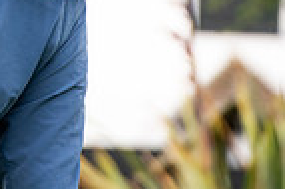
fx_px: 6421
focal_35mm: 812
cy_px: -184
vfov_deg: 1.7
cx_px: -4
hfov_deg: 2.5
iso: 400
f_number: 4
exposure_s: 1/1000
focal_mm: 200
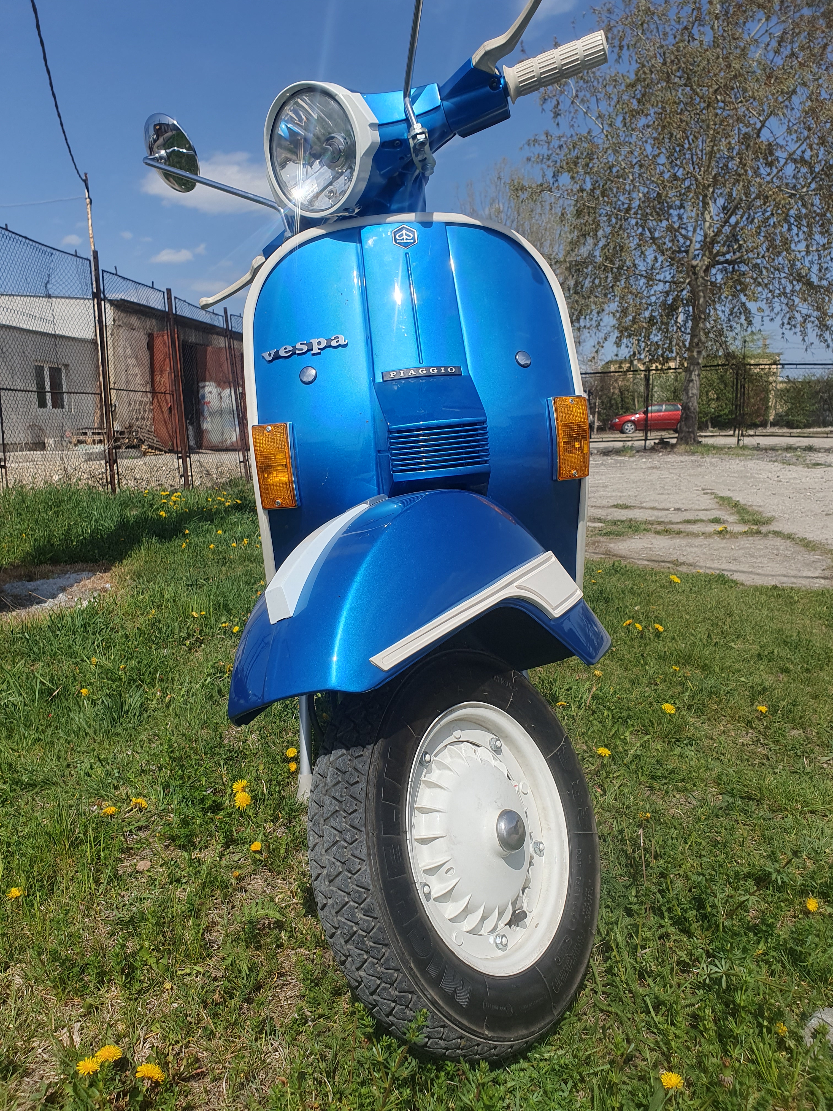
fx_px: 834
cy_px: 556
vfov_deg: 67.3
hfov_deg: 53.1
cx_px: 416
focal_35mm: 26
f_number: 2.4
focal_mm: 4.32
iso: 50
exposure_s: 1/3560
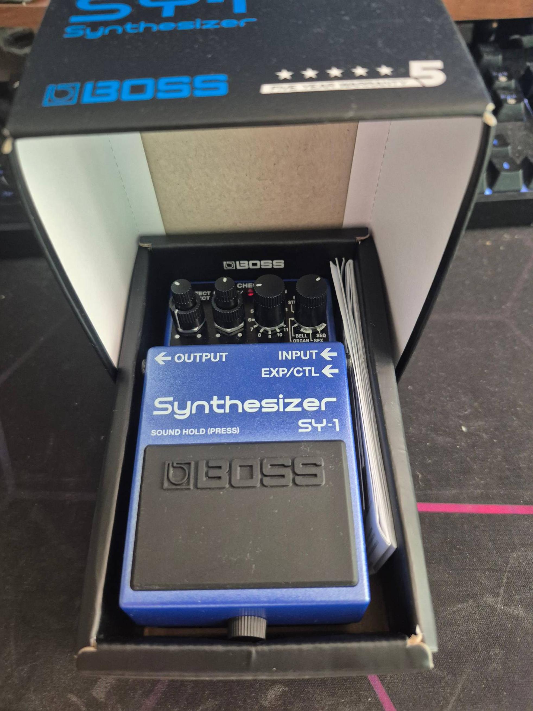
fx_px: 472
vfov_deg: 73.9
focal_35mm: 23
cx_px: 266
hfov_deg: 58.9
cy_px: 356
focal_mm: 5.4
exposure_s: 1/60.2
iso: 640
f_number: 1.8
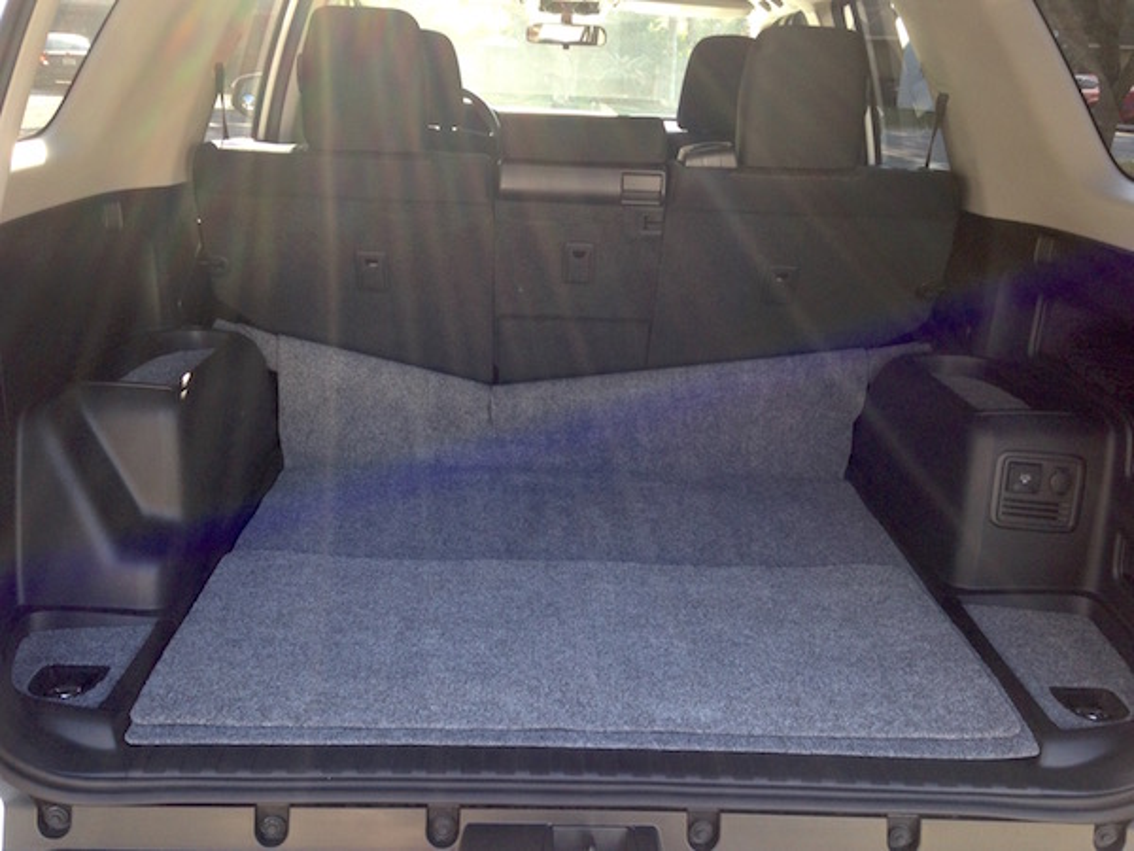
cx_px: 567
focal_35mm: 33
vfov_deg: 42.9
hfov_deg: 55.4
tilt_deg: -19.0
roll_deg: +0.8
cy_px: 426
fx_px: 1081
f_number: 2.4
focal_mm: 4.12
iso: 50
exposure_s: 1/60
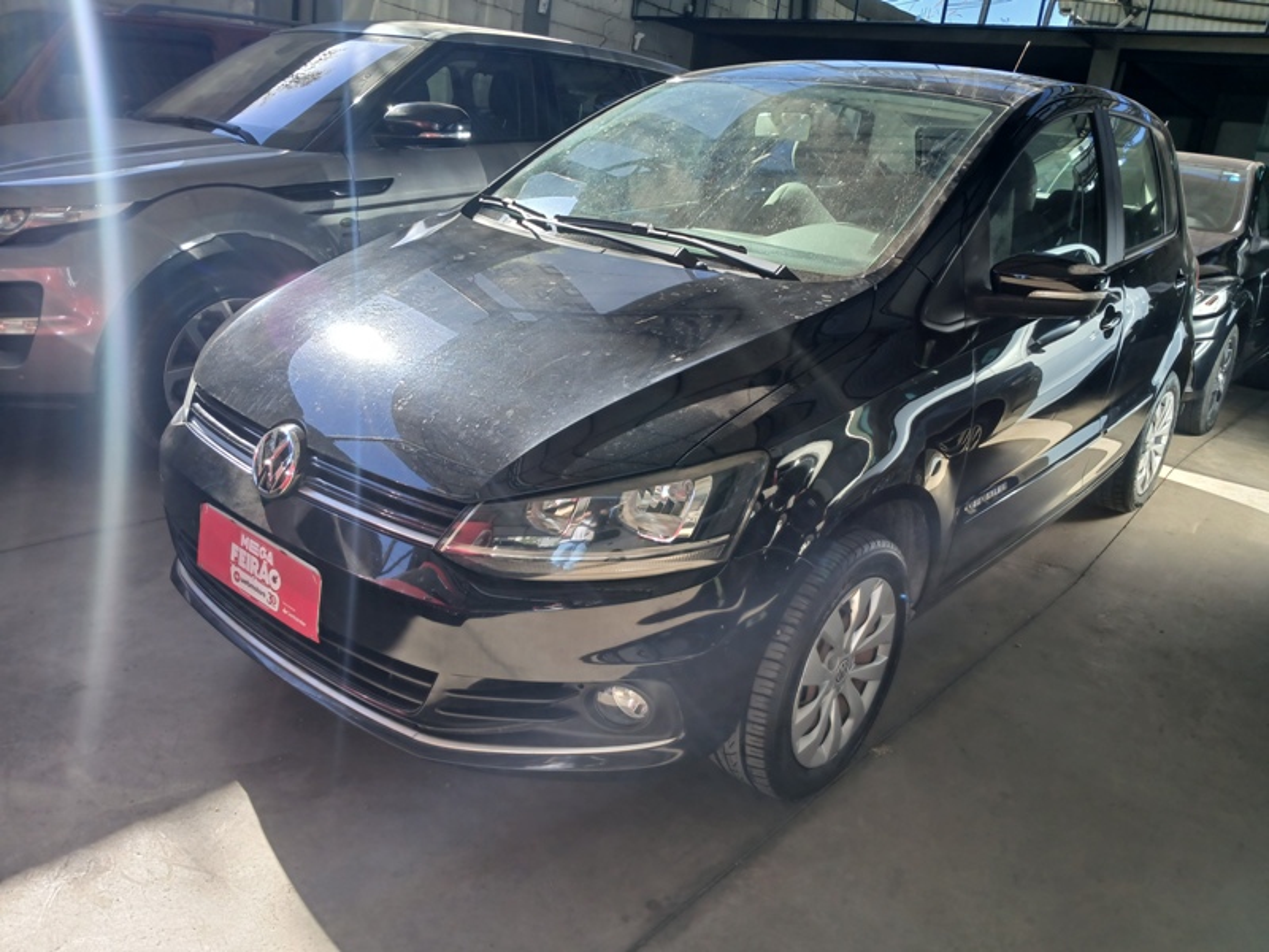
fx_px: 953
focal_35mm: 26
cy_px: 476
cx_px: 634
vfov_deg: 53.1
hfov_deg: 67.3
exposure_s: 1/120
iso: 40
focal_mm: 3.98
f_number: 1.8
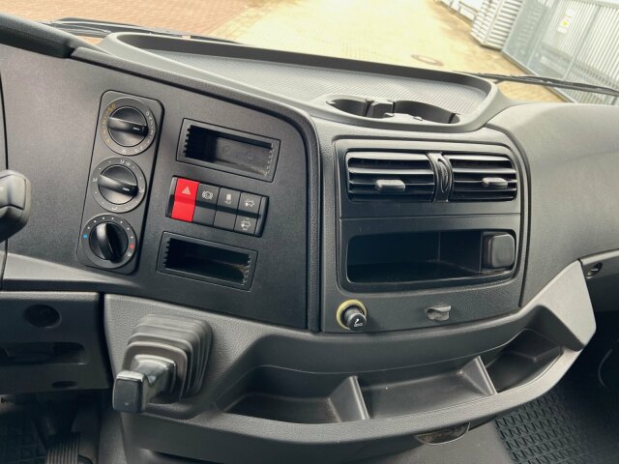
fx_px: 465
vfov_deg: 53.1
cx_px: 310
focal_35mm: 26
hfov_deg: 67.3
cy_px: 232
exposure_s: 1/121
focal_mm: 5.7
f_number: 1.5
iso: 100
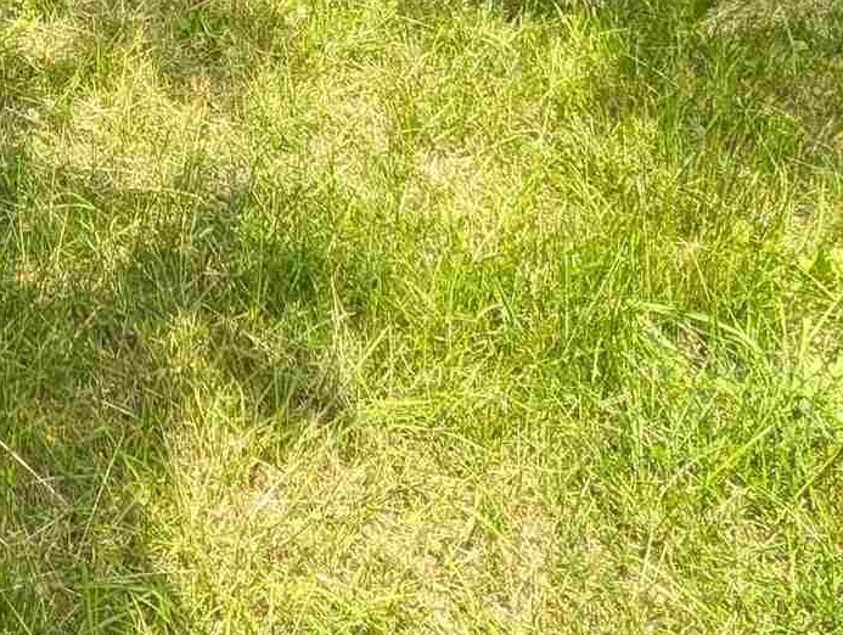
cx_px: -147
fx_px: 1293
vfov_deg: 20.3
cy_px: -488
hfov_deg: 31.0
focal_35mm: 53
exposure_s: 1/393
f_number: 1.7
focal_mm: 2.02
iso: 55
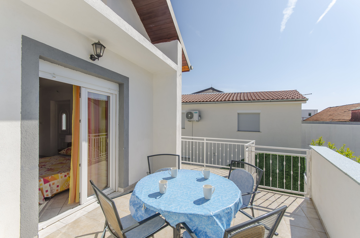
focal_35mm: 15
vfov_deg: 77.1
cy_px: 119
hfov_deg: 100.5
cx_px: 180
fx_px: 150
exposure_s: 1/200
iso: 100
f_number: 8
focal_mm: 10
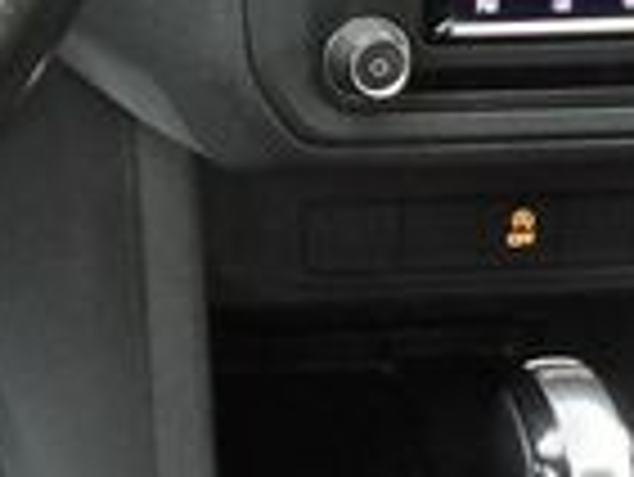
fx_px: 3190
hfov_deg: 10.6
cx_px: -531
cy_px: 122
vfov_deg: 8.5
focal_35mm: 174
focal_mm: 4.3
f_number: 3.2
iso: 200
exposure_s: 1/16
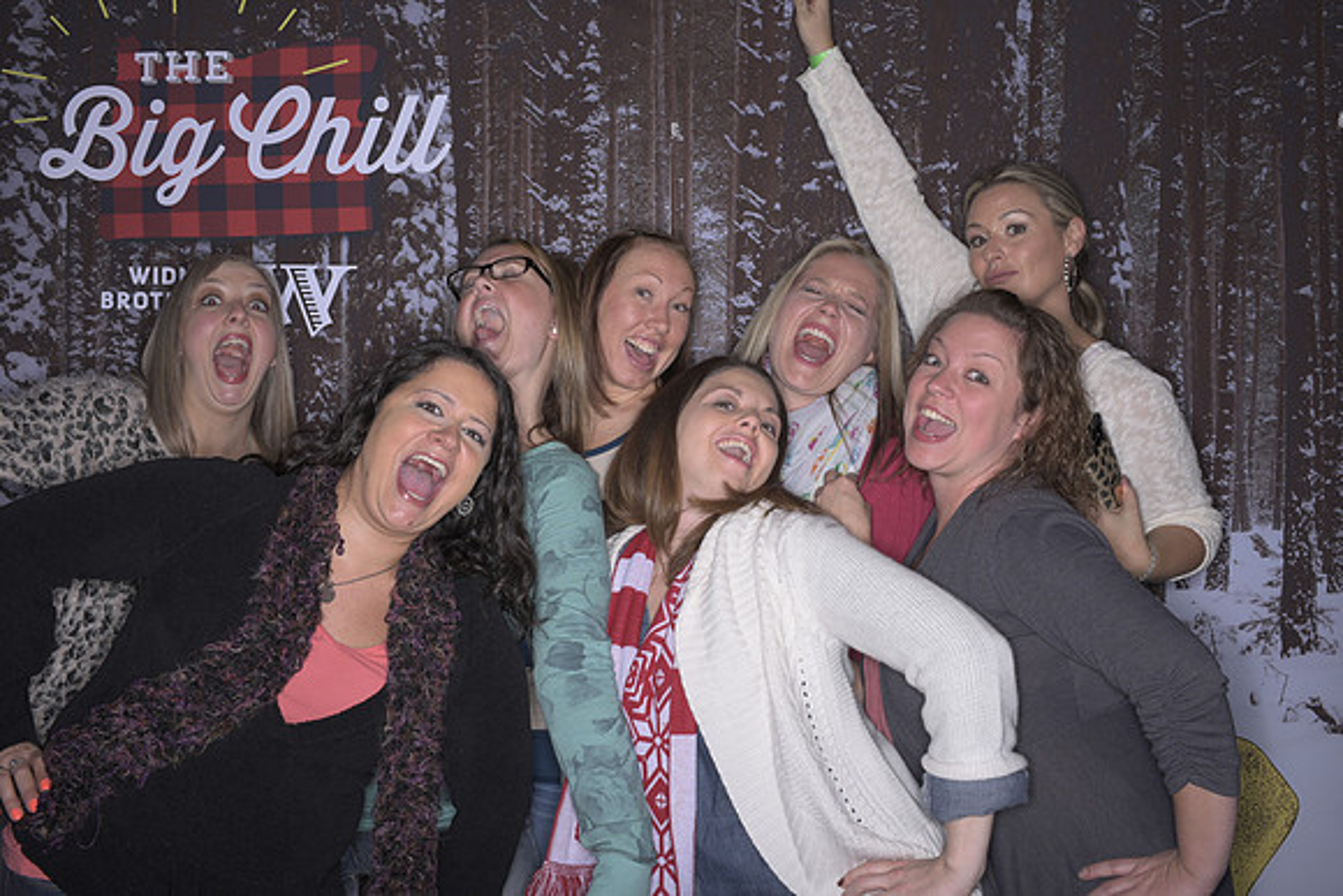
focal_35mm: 35
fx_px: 1306
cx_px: 672
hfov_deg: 54.4
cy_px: 448
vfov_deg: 37.9
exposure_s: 1/250
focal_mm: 35
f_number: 11
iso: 64
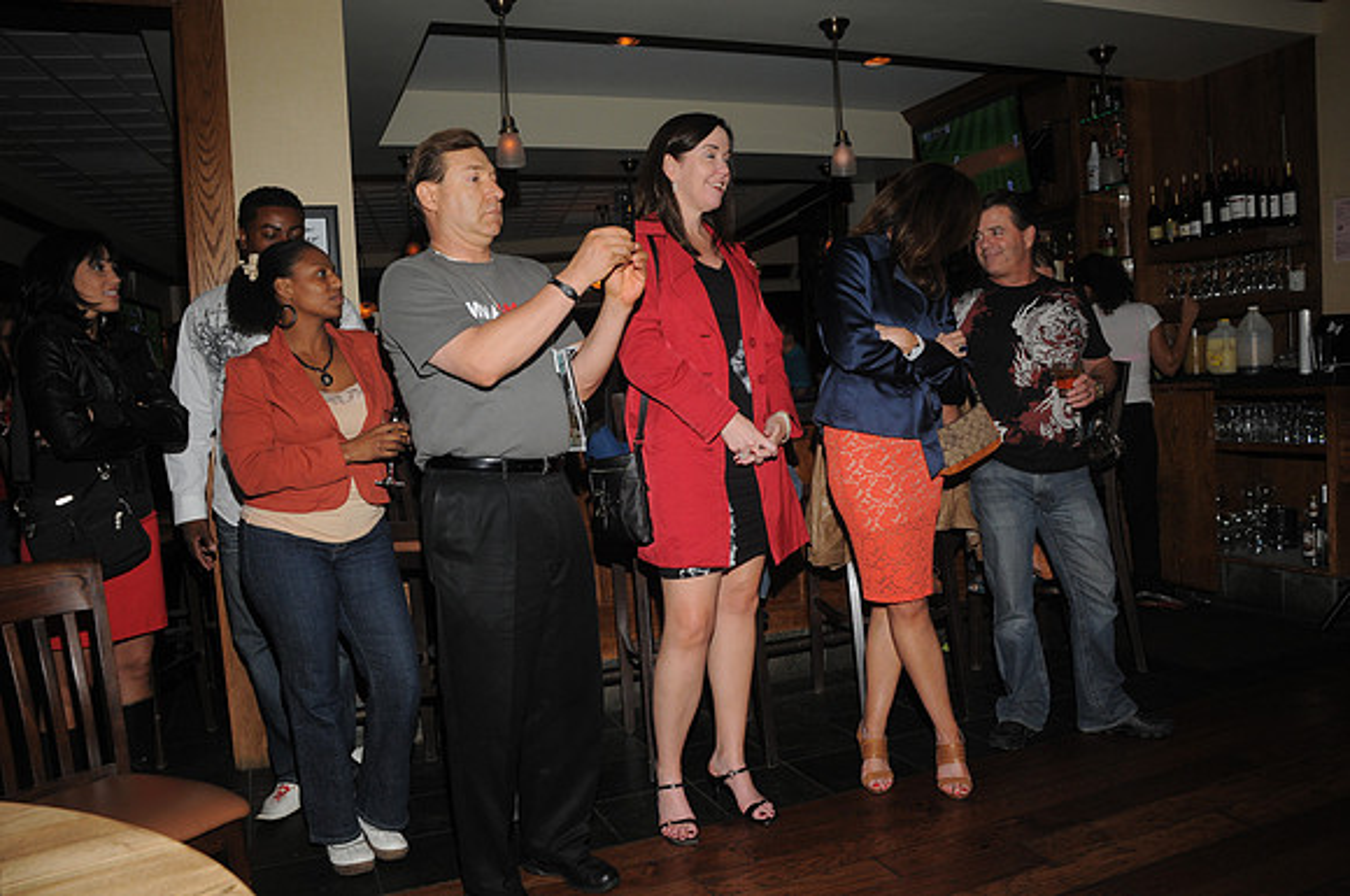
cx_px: 675
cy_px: 448
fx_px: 1011
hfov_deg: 67.5
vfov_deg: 47.8
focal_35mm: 27
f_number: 5.6
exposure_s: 1/100
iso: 400
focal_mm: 18
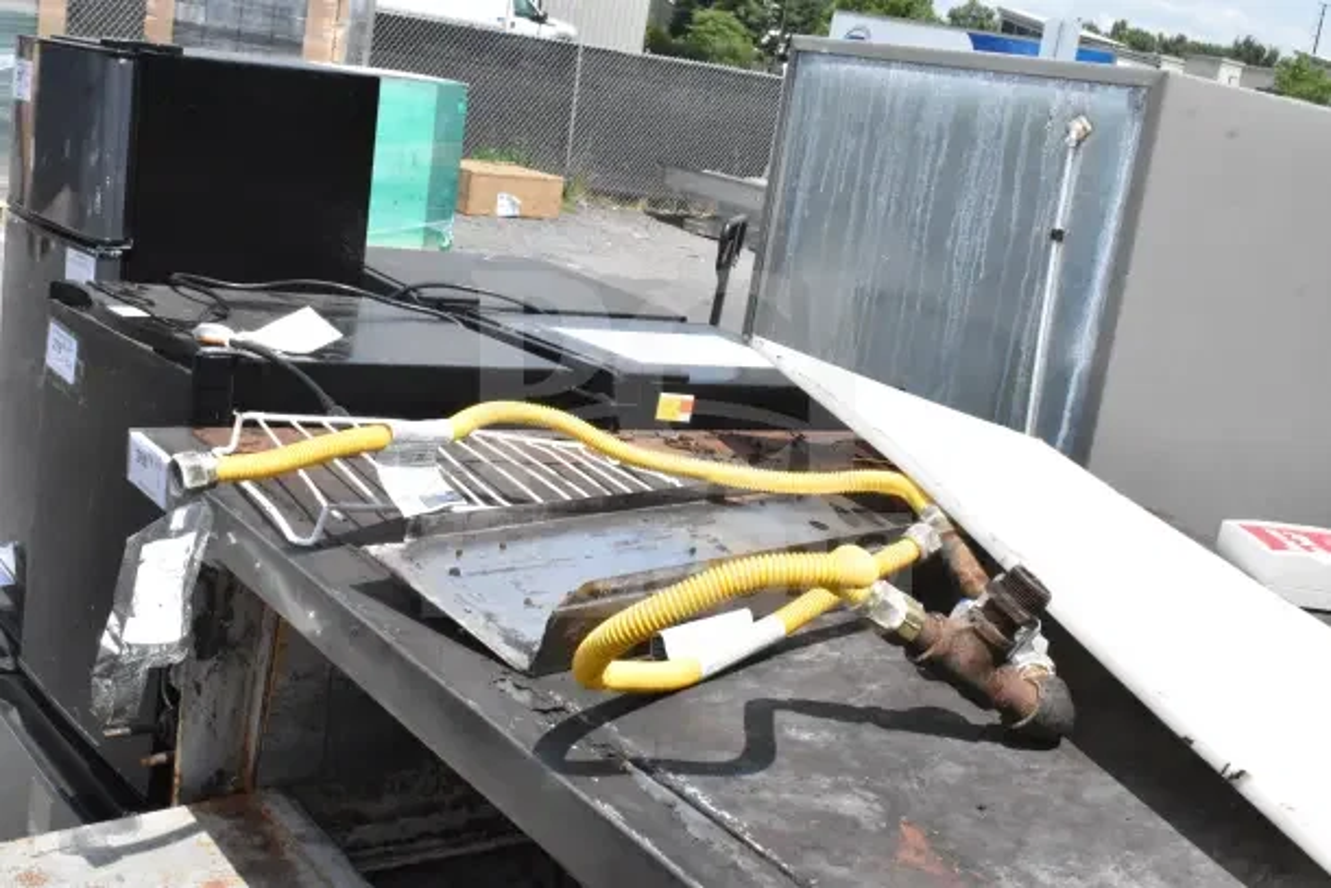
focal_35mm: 44
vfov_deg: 30.9
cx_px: 666
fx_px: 1609
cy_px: 444
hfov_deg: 45.0
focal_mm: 29
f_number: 22
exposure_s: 1/2000
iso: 6400
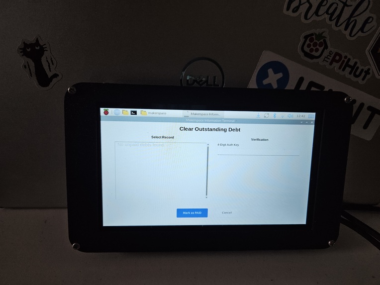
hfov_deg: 73.9
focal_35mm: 23
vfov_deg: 58.9
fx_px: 252
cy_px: 142
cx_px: 190
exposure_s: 1/359
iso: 250
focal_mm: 5.4
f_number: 1.8
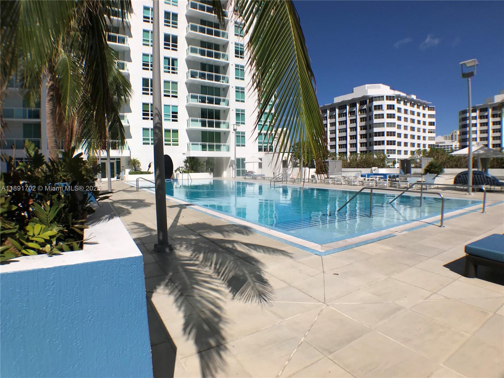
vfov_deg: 49.7
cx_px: 252
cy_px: 189
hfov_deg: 63.4
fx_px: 408
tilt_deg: -1.6
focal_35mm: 28
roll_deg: -0.1
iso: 20
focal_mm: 3.99
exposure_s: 1/5988
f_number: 1.8
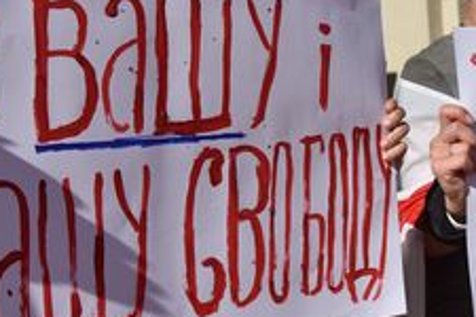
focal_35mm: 48
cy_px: 108
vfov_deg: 27.9
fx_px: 635
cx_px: 279
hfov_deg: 41.0
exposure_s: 1/4000
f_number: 6.3
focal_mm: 24
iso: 400
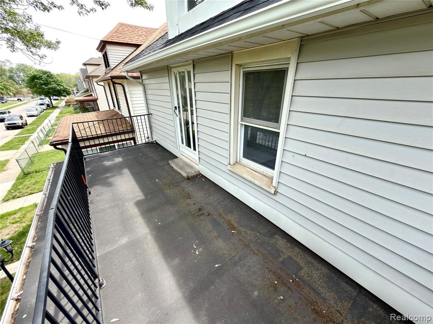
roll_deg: +0.1
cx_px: 216
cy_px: 162
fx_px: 175
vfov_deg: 85.7
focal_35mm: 14
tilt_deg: -21.4
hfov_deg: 102.1
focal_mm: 2.22
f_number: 2.2
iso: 20
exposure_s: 1/203
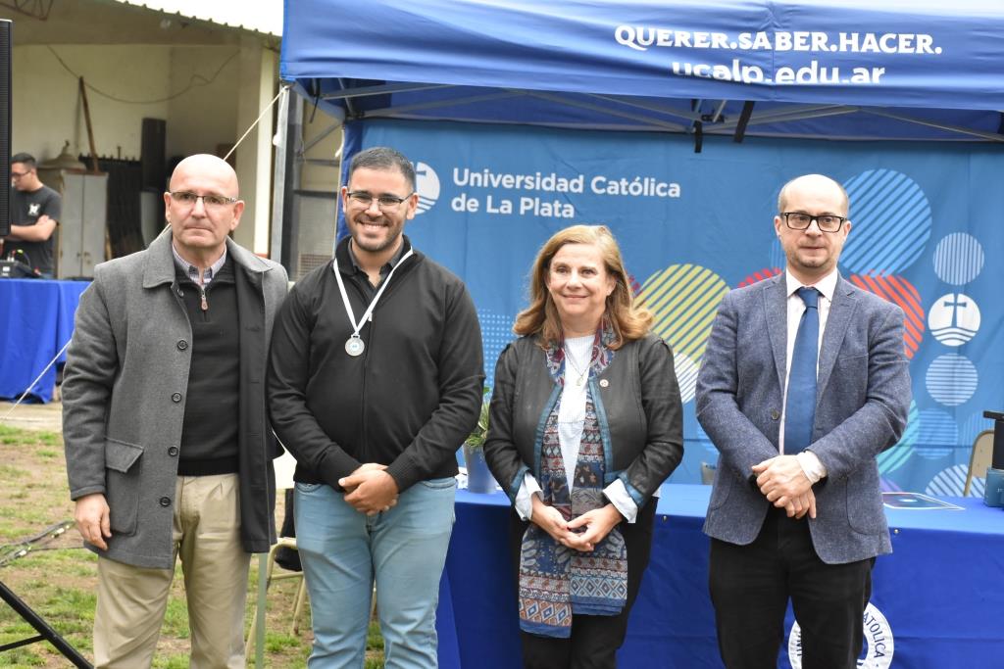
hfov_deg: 26.0
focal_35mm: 78
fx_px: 2175
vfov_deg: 17.5
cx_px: 502
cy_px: 334
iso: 2000
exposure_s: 1/200
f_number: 7.1
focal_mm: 52
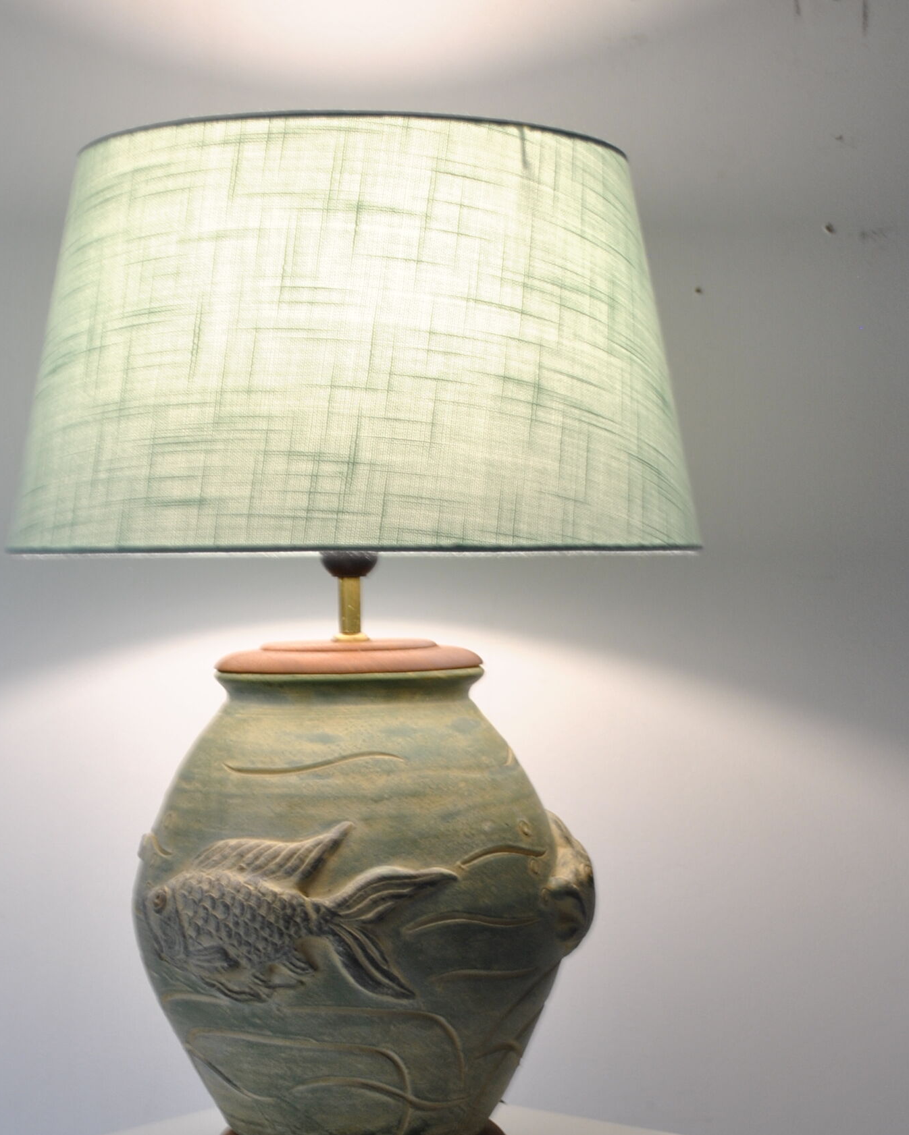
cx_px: 379
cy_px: 794
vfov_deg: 27.7
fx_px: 2286
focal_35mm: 68
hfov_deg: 22.5
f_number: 5
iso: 200
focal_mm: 28
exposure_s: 1/20
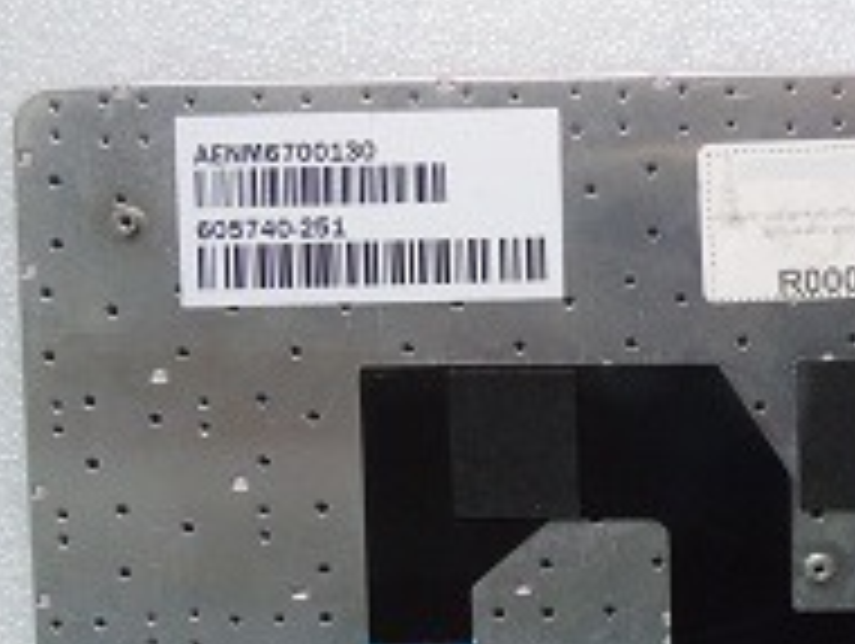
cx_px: 814
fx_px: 2077
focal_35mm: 84
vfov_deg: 17.6
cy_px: 419
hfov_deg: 22.5
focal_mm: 7.1
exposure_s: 1/40
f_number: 6.5
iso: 400
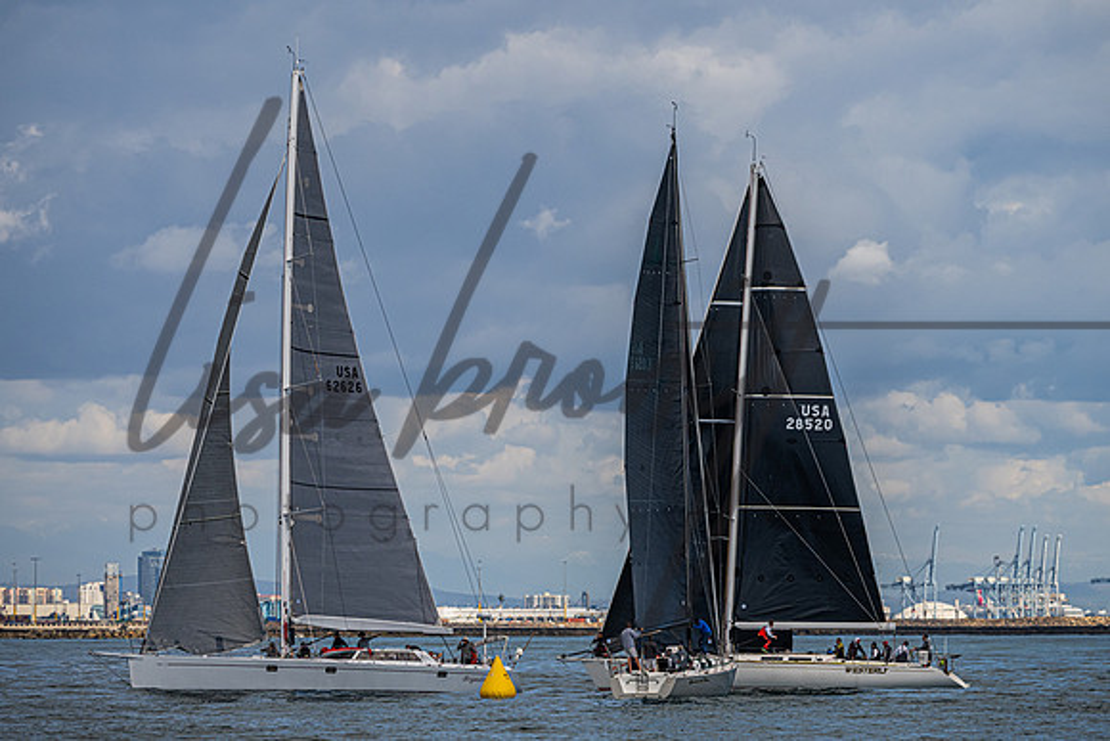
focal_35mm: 299
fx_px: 9212
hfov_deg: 6.9
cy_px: 285
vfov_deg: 4.6
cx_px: 556
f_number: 5.6
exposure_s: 1/4000
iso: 400
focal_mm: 220
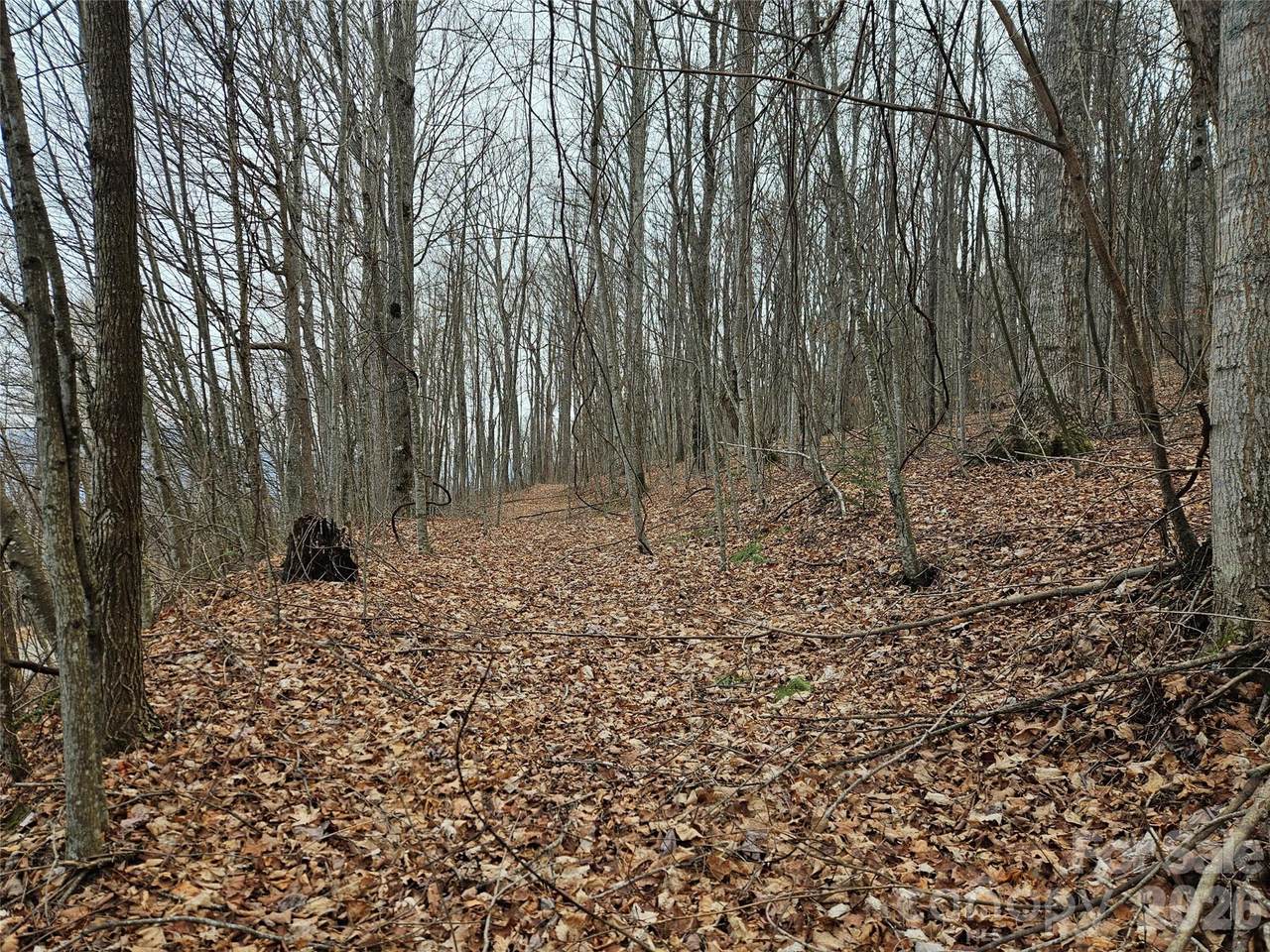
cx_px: 635
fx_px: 844
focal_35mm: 23
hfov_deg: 73.9
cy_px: 476
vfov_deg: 58.9
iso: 25
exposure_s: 1/455
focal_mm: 5.4
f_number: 1.8
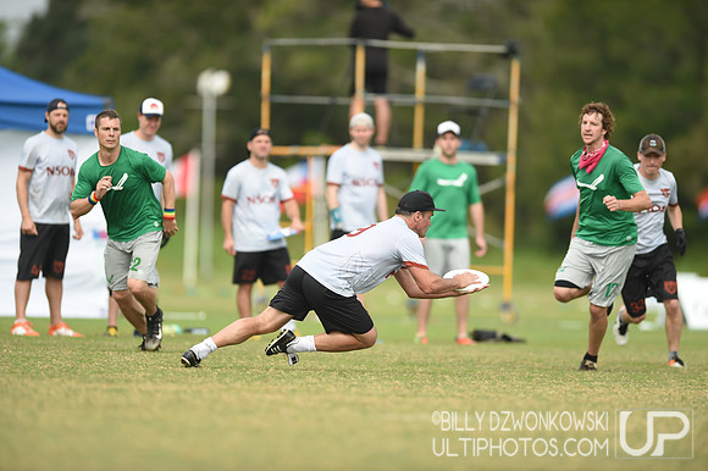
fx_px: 7862
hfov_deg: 5.2
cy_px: 236
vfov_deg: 3.4
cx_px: 354
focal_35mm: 400
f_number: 2.8
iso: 160
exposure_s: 1/1250
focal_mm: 400
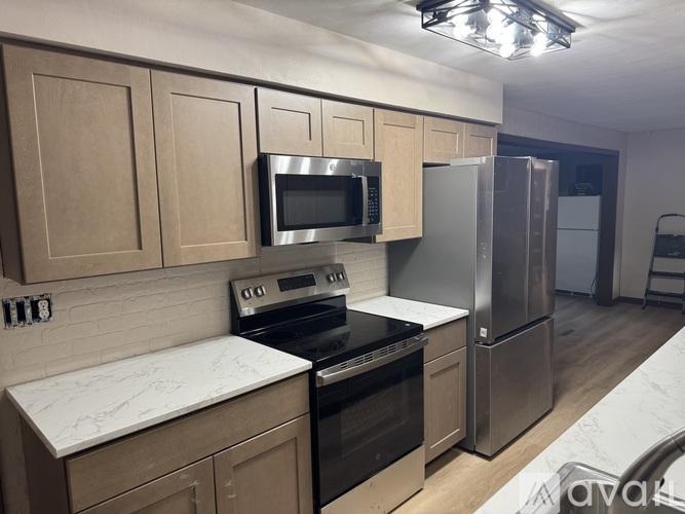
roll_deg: +0.7
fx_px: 475
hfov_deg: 71.6
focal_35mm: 24
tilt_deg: -6.6
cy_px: 257
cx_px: 342
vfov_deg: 56.8
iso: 125
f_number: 1.78
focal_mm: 6.76
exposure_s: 1/60
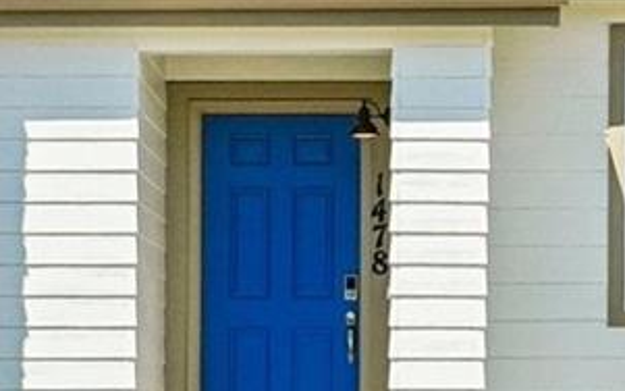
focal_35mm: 122
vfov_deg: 10.7
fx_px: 2073
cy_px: 258
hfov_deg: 17.0
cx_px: 529
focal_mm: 15
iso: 320
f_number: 8
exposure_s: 1/2000
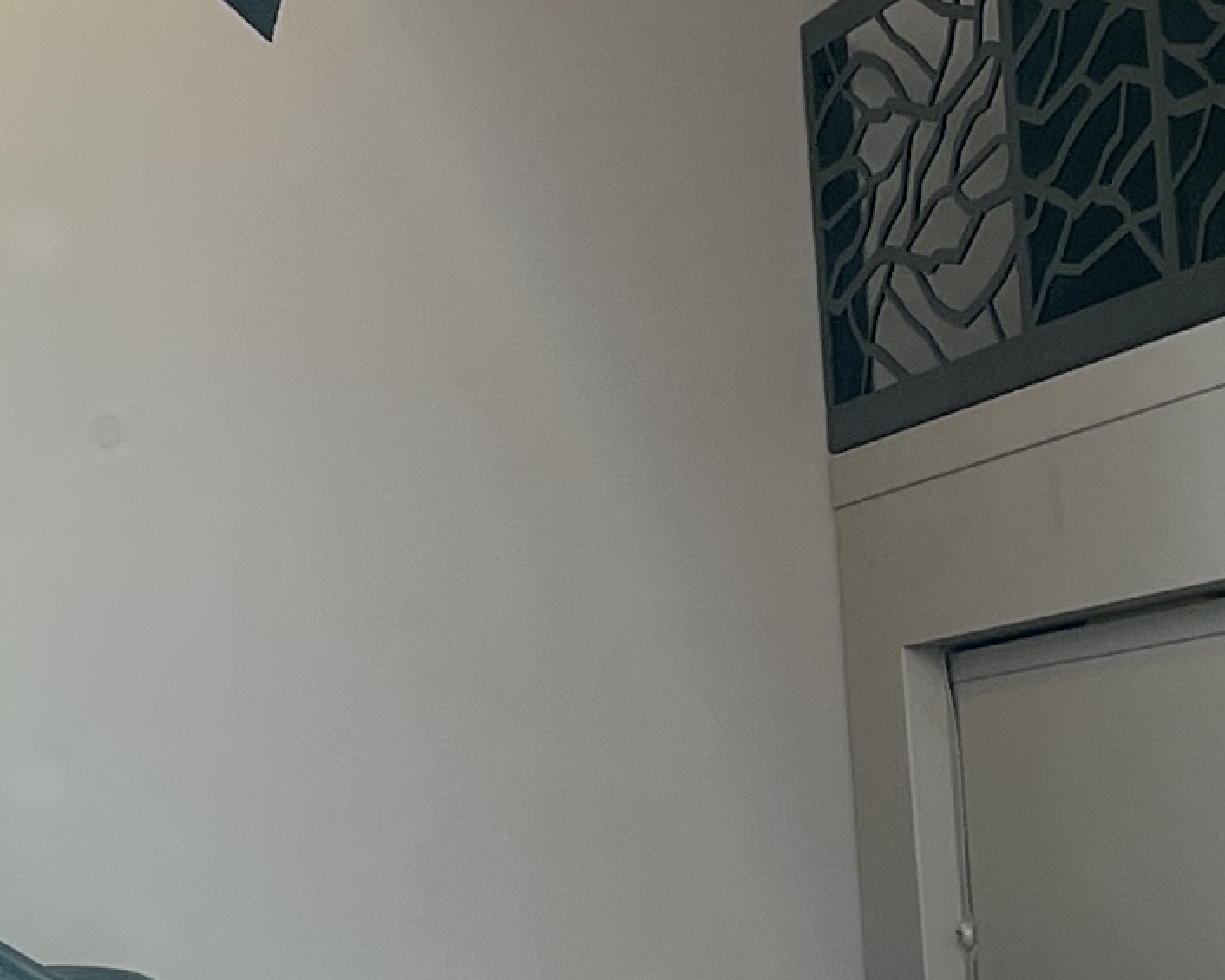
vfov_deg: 10.2
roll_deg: -0.6
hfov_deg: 12.7
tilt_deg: +17.9
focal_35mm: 145
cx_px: -519
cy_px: -647
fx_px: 5258
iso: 32
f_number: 1.6
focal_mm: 4.2
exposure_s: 1/686
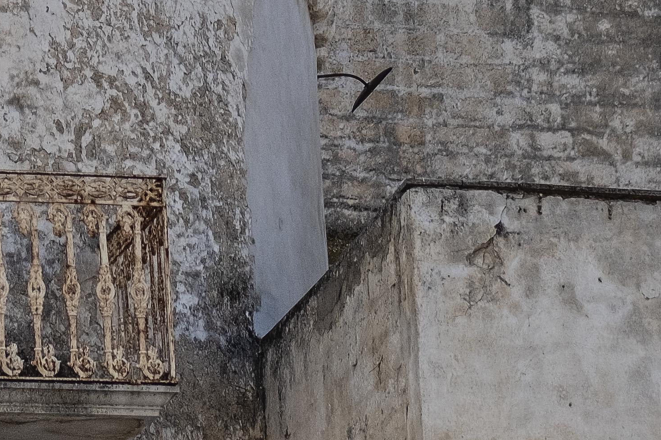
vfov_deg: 6.0
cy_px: -310
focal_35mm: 224
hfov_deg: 9.2
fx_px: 4113
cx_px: 73
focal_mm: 35
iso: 160
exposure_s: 1/8000
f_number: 2
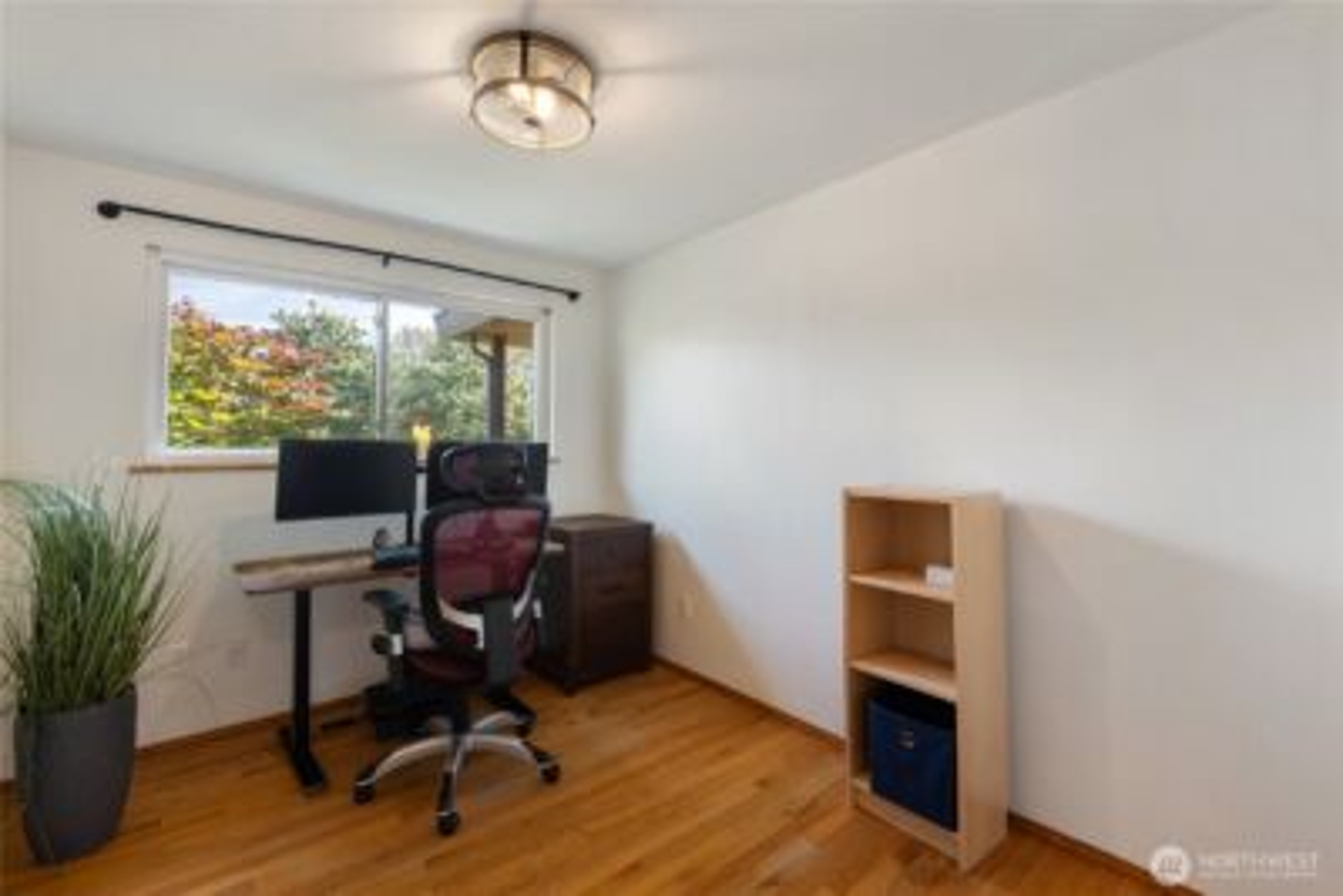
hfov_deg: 100.4
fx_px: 560
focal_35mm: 15
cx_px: 672
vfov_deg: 77.4
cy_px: 448
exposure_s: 1.3
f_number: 8
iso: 320
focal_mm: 10
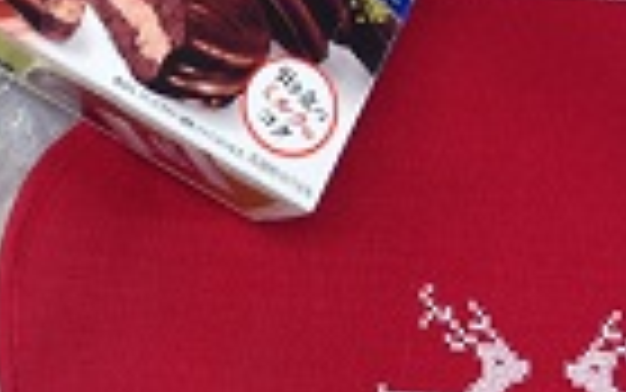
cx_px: -41
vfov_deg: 12.7
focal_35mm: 101
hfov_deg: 19.8
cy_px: -77
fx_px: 1724
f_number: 2.4
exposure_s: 1/24
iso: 50
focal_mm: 4.12
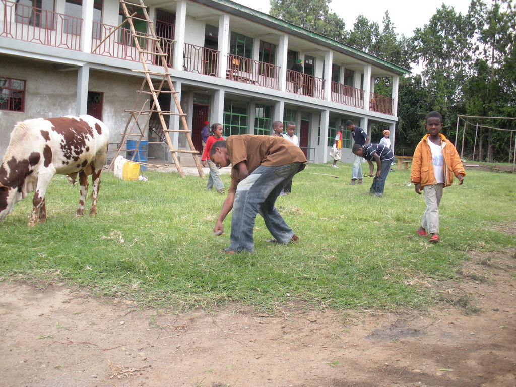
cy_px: 194
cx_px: 258
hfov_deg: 51.4
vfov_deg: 39.7
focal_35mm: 36
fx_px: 537
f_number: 3.5
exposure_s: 1/190
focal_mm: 6.3
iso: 88
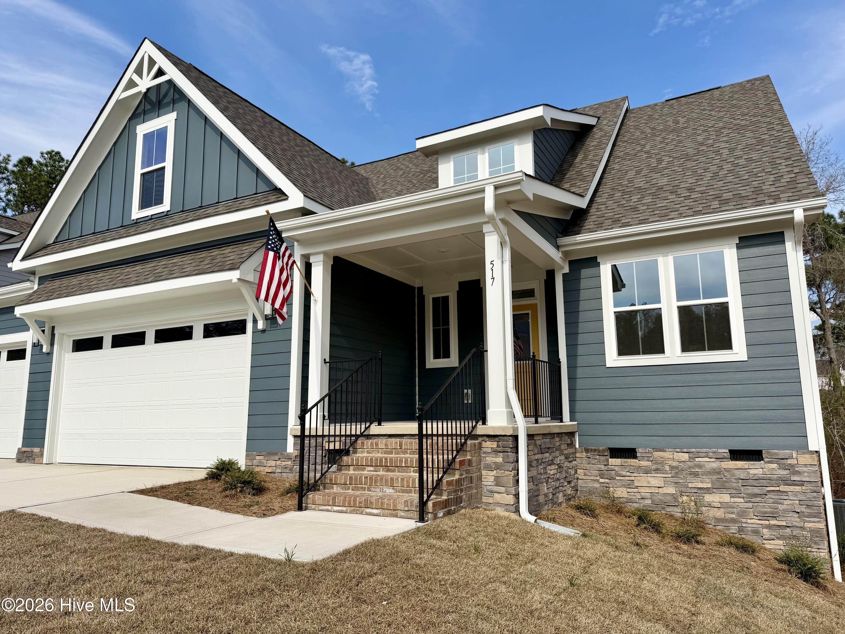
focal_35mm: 24
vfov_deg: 56.8
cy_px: 317
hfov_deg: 71.6
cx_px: 422
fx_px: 586
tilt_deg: +9.8
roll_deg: -0.7
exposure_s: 1/4673
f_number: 1.78
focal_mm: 6.76
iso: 80
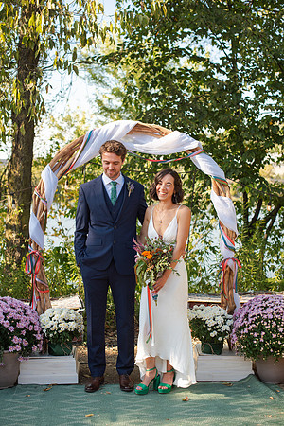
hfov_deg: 27.0
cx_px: 142
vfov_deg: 39.6
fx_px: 592
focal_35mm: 50
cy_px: 213
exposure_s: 1/1250
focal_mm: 50
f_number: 3.5
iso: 360
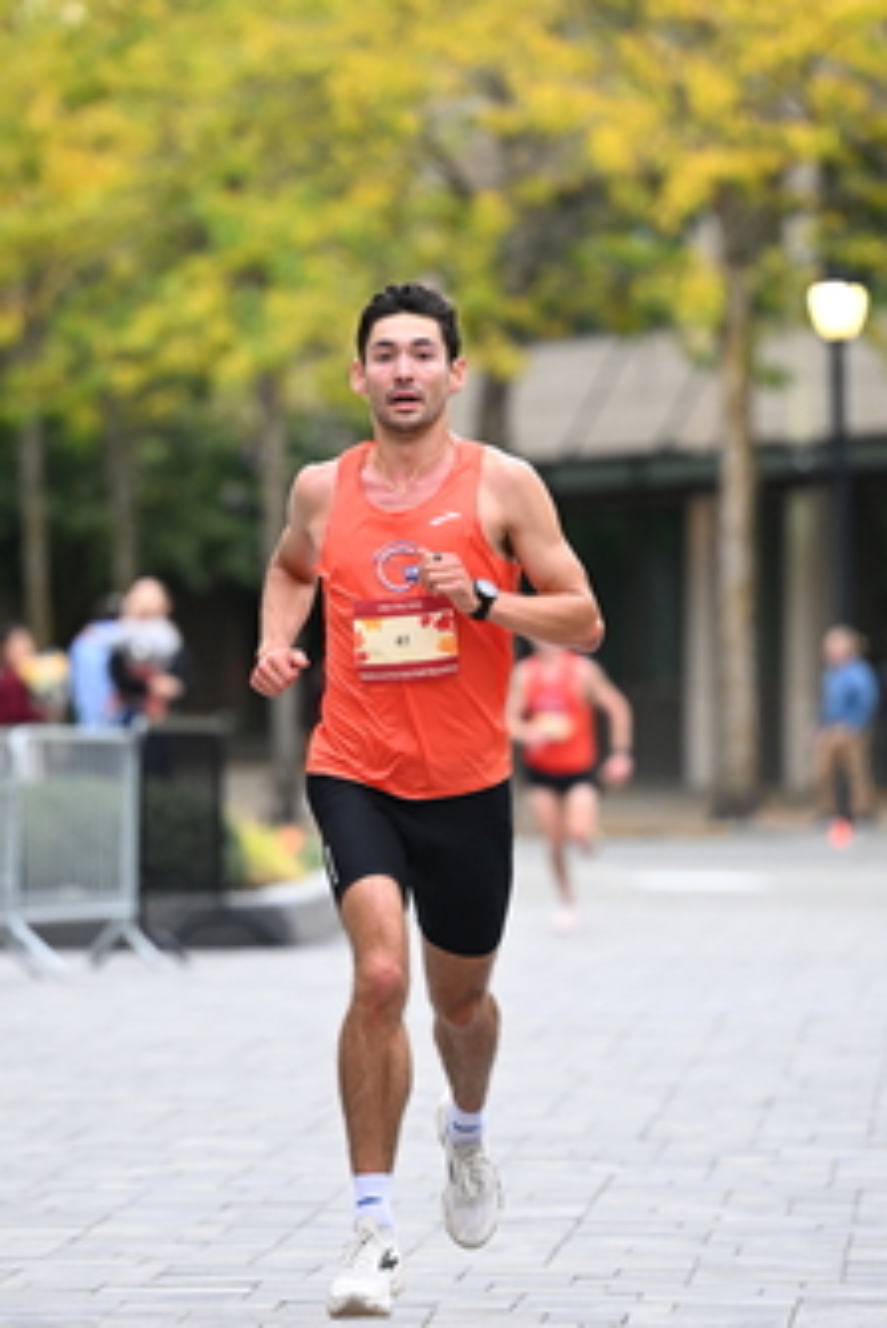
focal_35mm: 255
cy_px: 604
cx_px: 447
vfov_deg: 8.1
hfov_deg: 5.4
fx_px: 9414
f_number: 2.8
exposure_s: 1/800
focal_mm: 155
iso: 1600
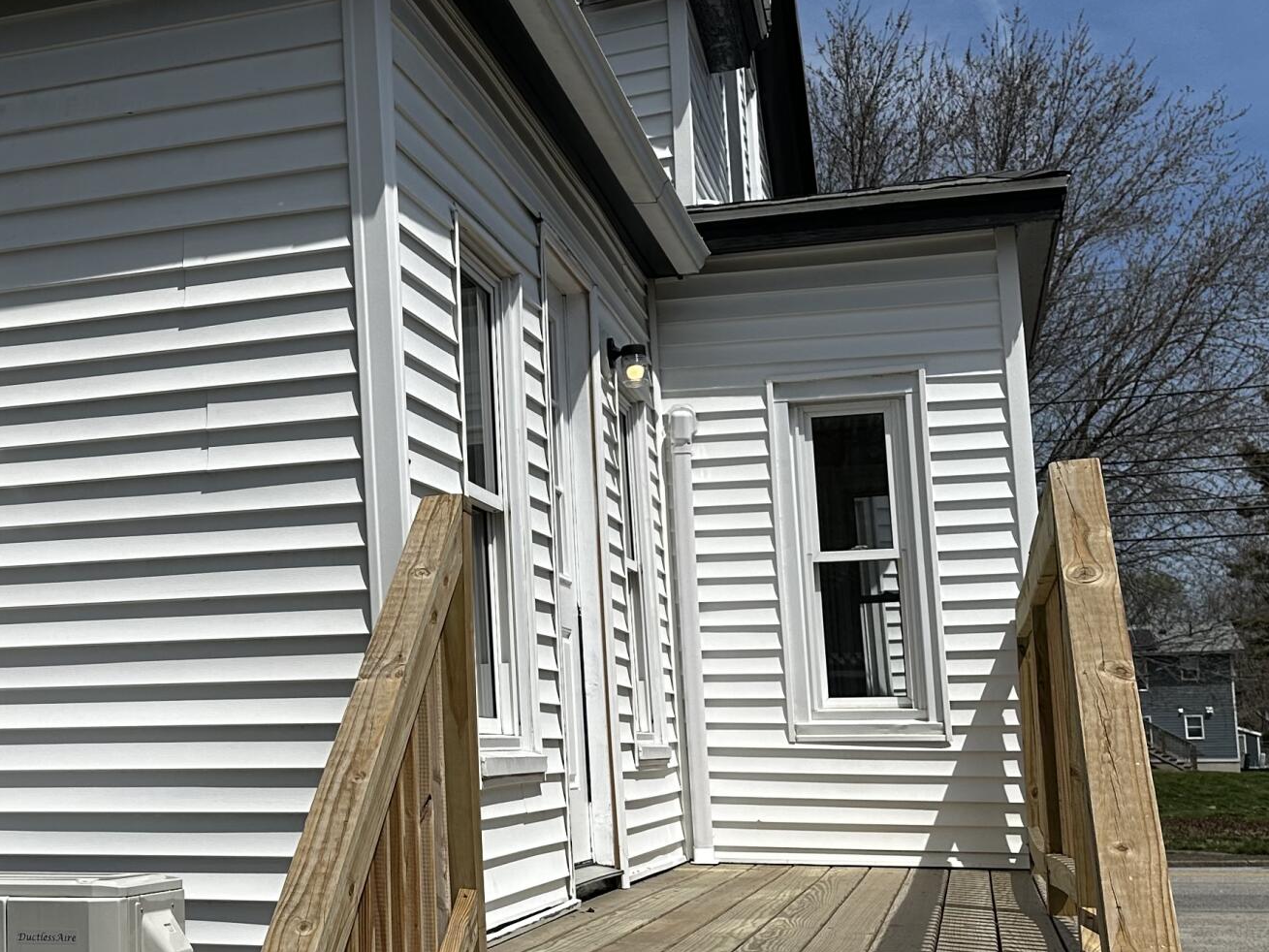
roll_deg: +0.4
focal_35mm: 55
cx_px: 87
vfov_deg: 26.6
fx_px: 2016
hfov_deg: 32.9
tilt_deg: +8.0
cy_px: 509
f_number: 1.78
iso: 80
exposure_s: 1/9709
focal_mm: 6.86
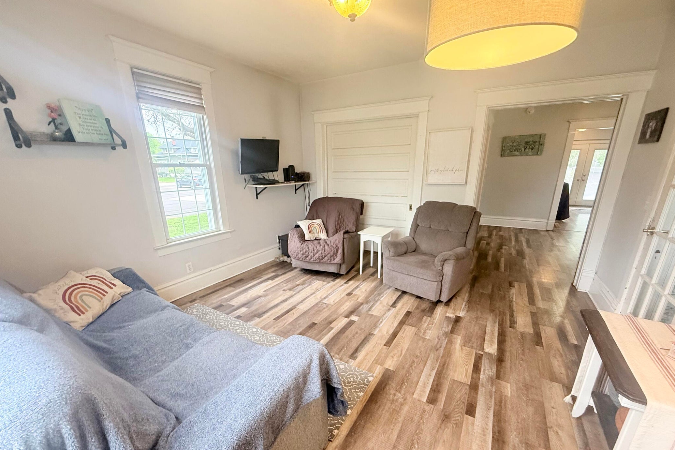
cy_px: 255
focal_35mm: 15
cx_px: 336
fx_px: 281
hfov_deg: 100.4
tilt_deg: -16.3
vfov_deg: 76.9
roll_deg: +0.7
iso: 400
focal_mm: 2.22
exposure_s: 1/120
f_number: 2.2
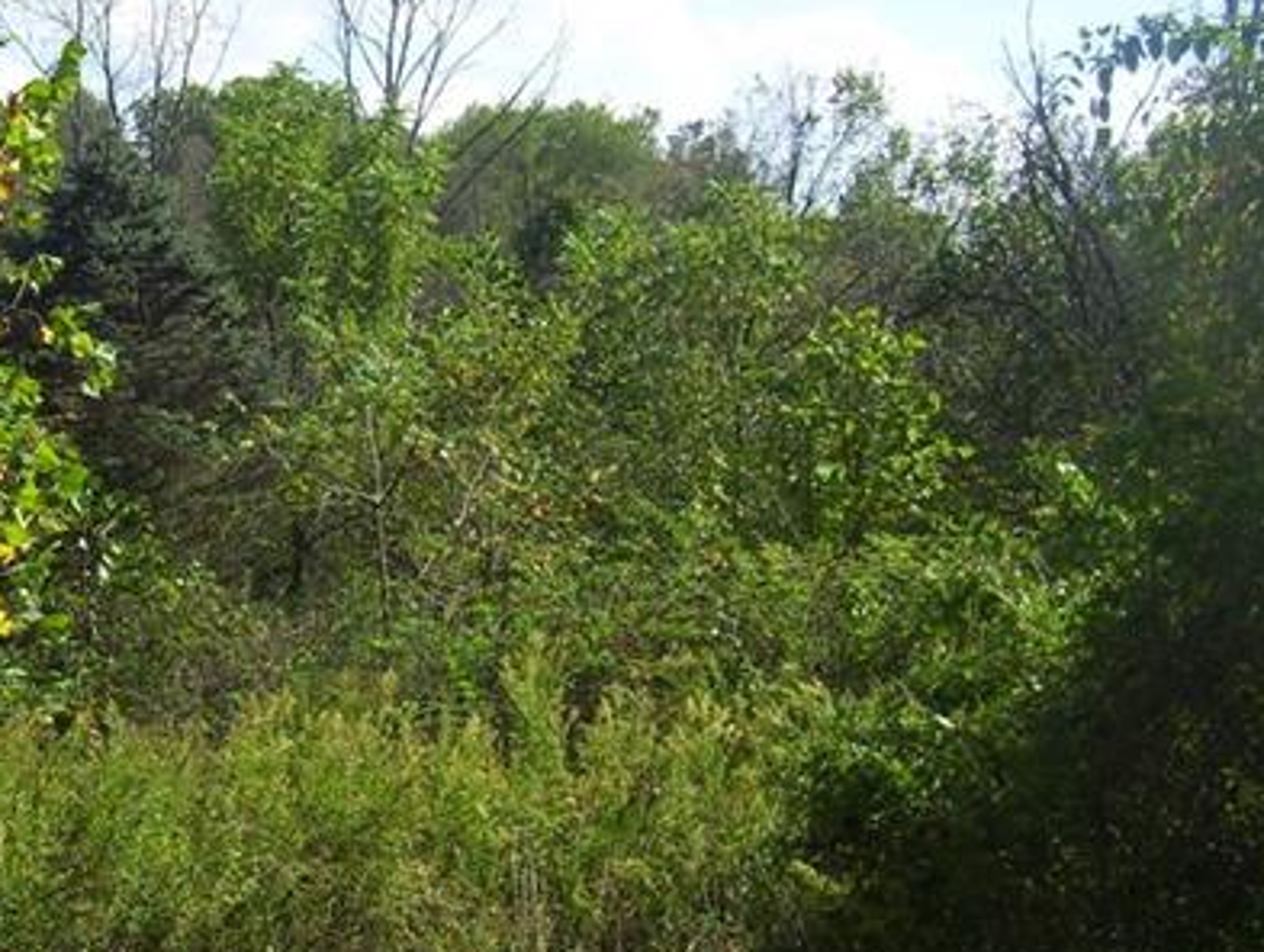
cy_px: 521
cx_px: 82
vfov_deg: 20.2
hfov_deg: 25.6
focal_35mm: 73
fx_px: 2670
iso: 80
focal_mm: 6
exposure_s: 1/250
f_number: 4.8
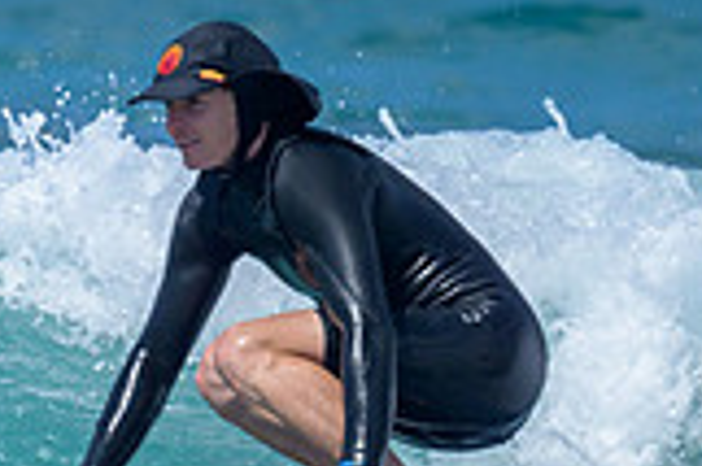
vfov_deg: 0.3
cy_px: 431
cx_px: 32
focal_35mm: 3937
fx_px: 76692
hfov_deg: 0.5
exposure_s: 1/2500
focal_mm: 800
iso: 220
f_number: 6.3
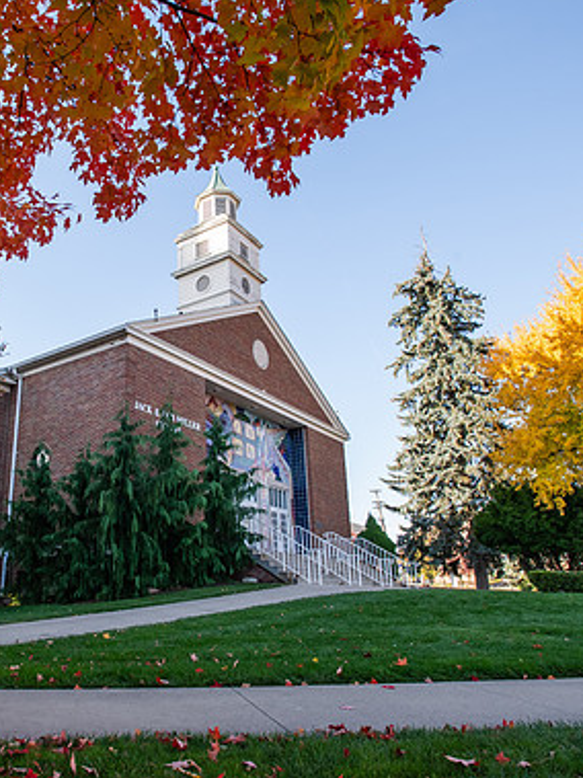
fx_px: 562
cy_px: 387
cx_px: 142
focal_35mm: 25
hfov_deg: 52.3
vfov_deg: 69.4
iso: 640
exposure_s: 1/250
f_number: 9
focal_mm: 17
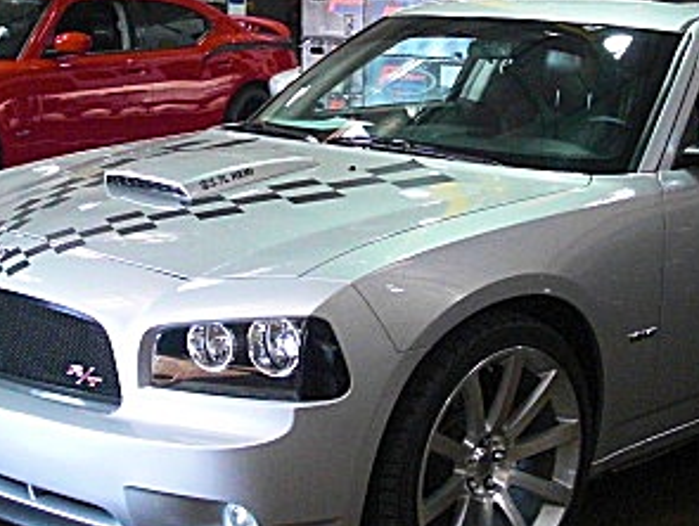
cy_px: 135
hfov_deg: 25.0
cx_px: 332
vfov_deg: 18.8
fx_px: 1577
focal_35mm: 78
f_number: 2.8
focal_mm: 6.3
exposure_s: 1/100
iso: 400
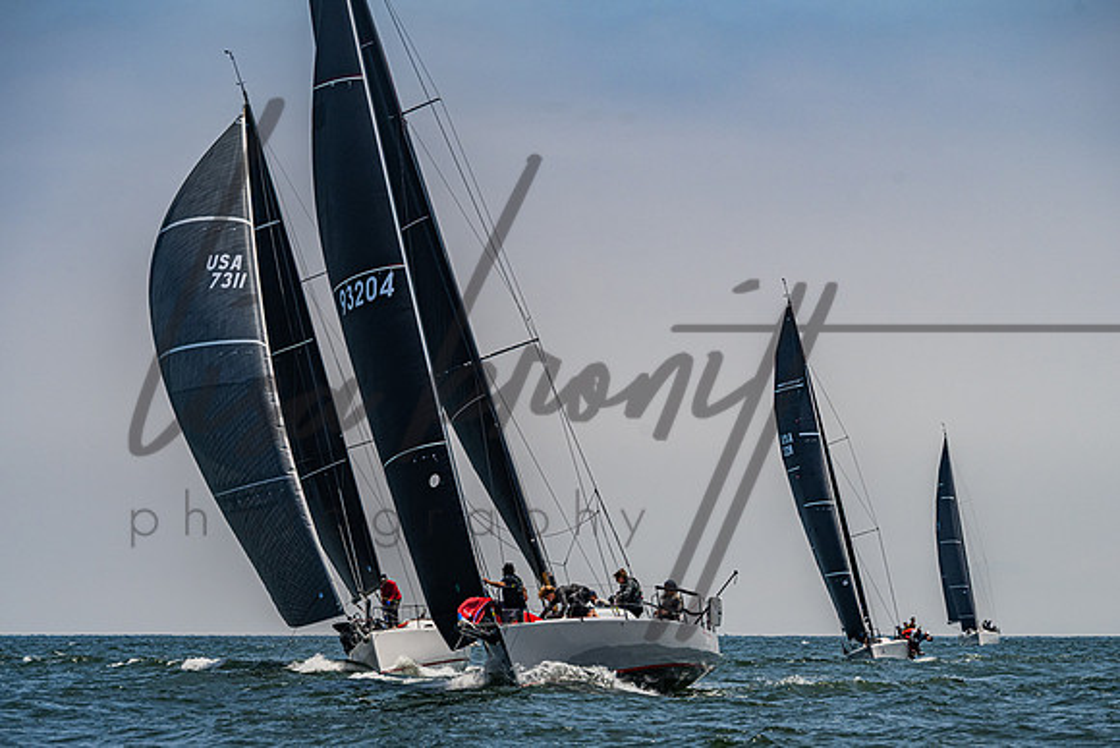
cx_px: 581
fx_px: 7186
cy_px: 457
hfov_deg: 8.9
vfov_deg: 6.0
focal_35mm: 231
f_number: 8
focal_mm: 185
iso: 400
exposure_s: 1/3200
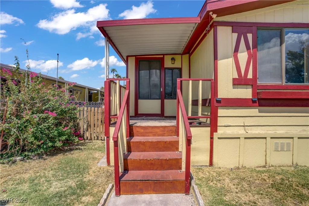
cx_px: 154
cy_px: 103
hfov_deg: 93.3
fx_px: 146
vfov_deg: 70.5
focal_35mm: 17
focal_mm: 17
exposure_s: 1/2500
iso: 640
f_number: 8
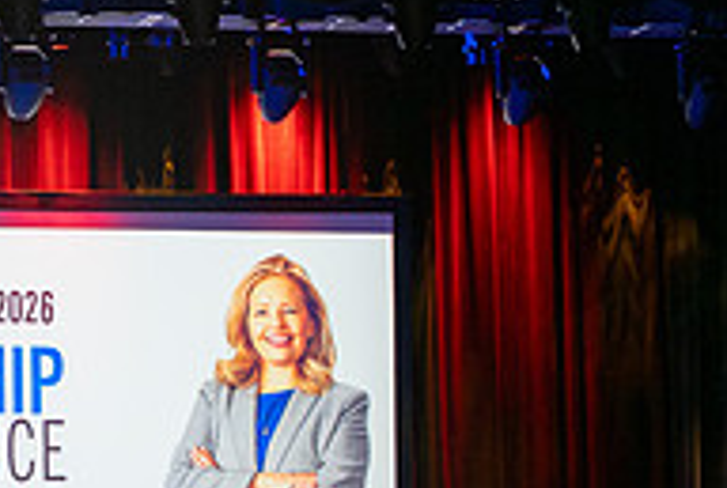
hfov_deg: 9.1
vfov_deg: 6.2
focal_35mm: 224
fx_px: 4534
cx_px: 73
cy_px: 426
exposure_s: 1/160
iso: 500
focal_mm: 69
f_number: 4
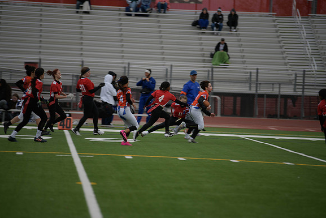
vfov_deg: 6.8
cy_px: 109
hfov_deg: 10.2
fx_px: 1821
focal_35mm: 201
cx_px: 163
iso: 125
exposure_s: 1/200
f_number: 2.8
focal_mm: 200
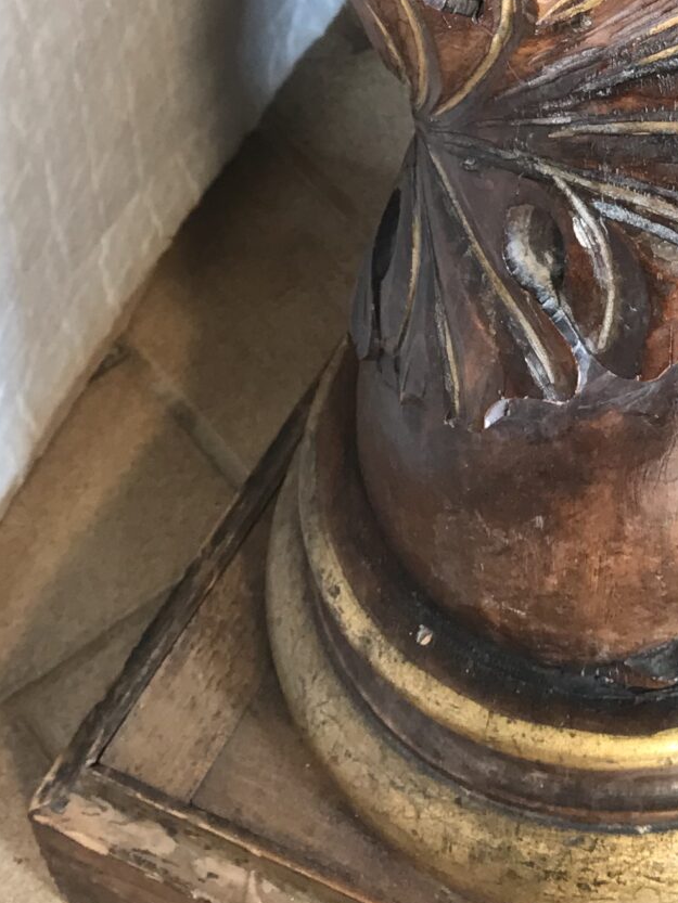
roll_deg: +1.9
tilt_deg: -36.9
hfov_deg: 17.0
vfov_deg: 21.0
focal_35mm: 86
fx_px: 2245
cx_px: 572
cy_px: -208
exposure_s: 1/50
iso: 32
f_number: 1.8
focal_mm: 3.99
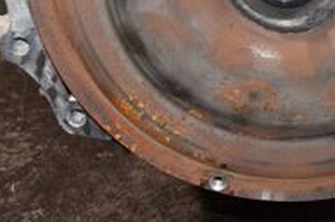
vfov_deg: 10.6
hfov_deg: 16.2
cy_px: -119
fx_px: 1150
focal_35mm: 124
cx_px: 335
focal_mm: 25
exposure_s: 1/60
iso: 1600
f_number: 5.6
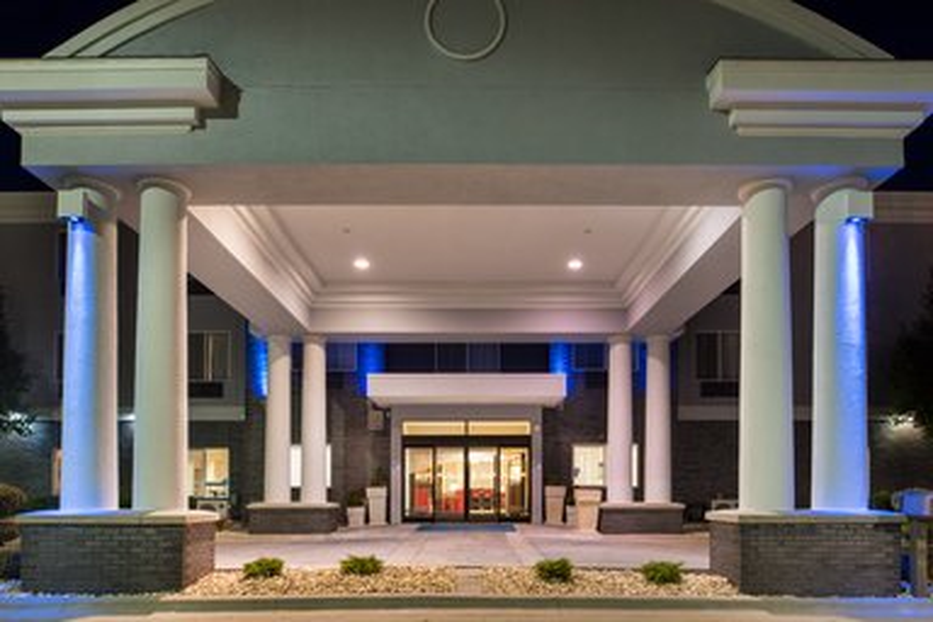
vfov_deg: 53.1
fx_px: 622
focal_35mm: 24
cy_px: 311
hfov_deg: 73.7
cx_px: 466
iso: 100
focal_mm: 24
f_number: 9
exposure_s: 2
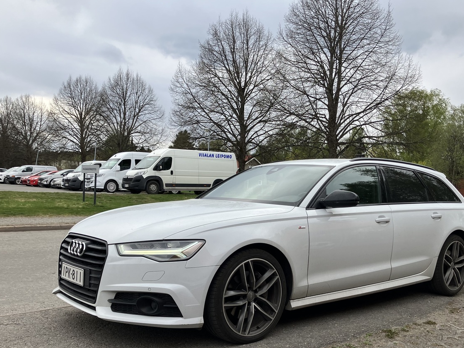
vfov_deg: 39.4
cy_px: 219
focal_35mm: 36
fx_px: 483
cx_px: 269
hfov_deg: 51.1
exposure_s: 1/324
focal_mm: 3.99
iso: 32
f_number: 1.8
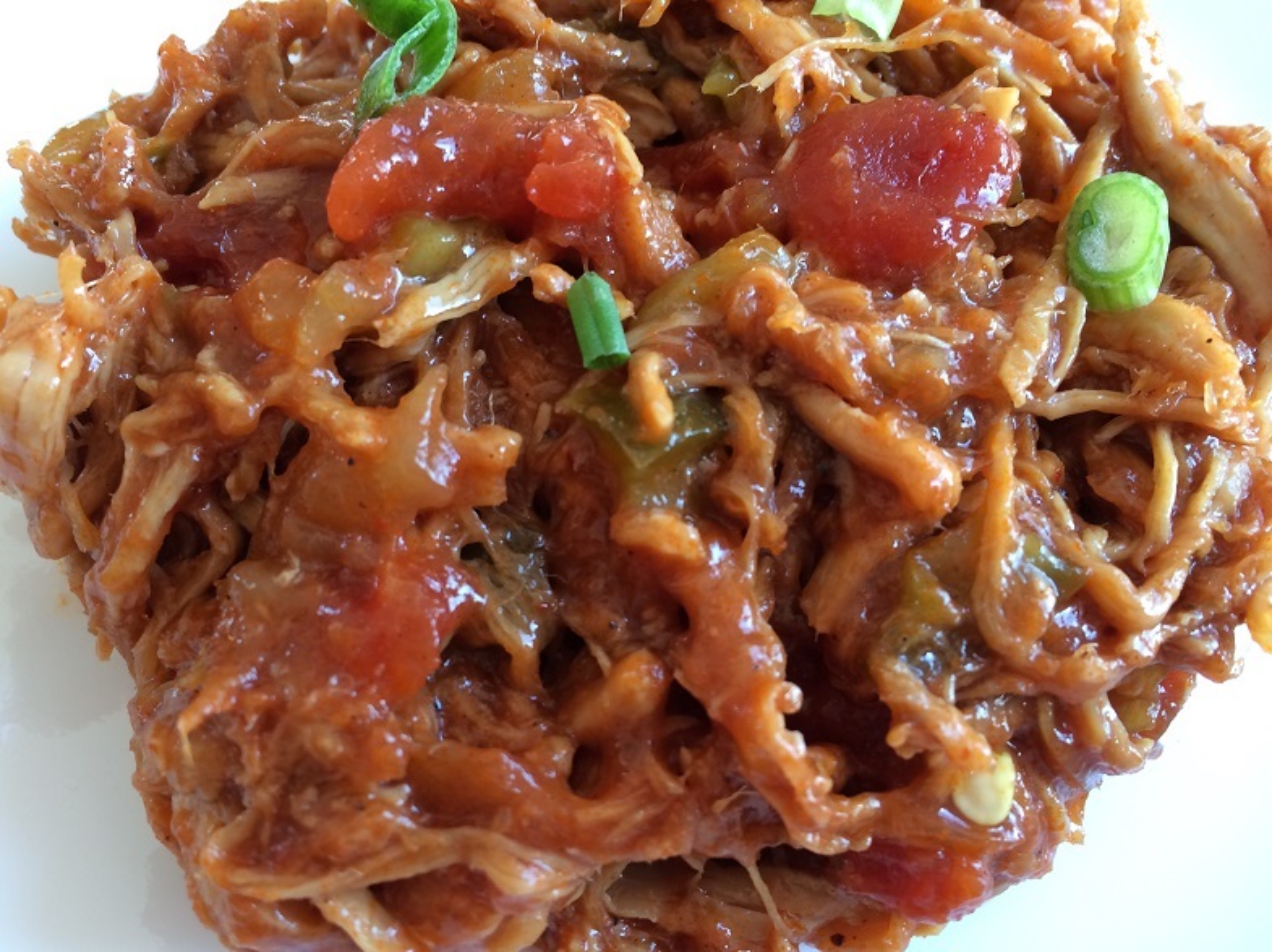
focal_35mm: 29
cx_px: 636
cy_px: 476
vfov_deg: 48.2
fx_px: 1065
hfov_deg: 61.7
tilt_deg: -67.7
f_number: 2.2
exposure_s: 1/30
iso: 50
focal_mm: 4.15
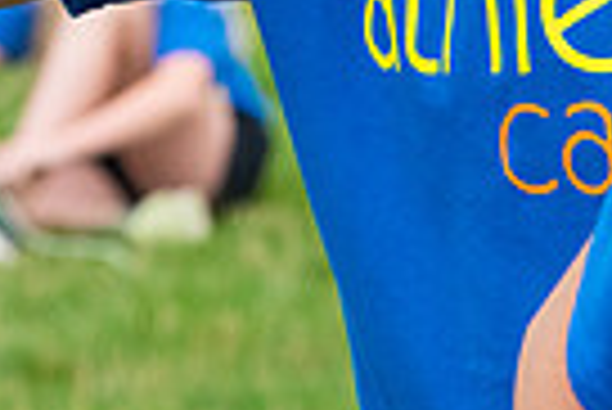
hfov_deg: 4.8
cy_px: -345
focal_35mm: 427
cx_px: 346
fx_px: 7267
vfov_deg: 3.2
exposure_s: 1/1600
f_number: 5.6
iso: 2000
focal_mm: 100
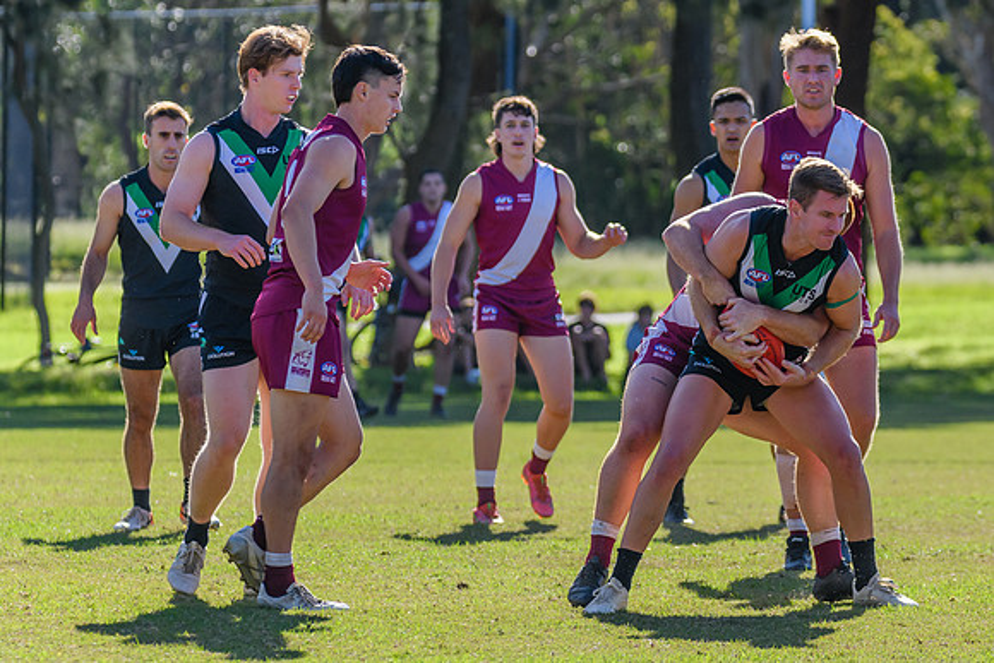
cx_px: 810
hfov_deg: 5.5
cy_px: 346
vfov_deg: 3.7
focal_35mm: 375
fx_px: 10343
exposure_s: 1/1600
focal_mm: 210
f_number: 6.3
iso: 800
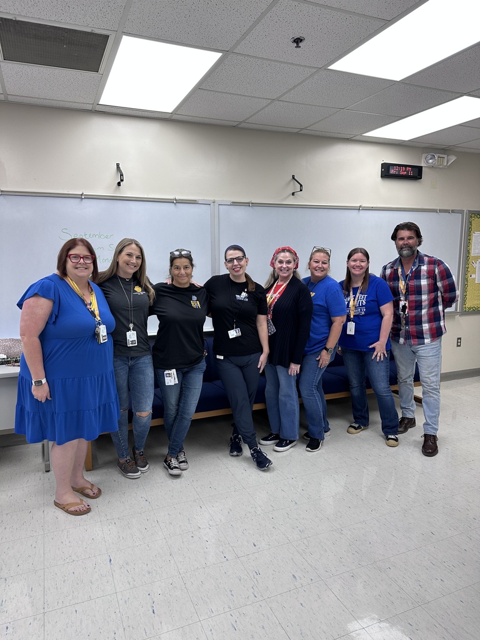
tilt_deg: -8.2
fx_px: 444
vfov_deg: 71.6
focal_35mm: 24
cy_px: 320
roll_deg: -0.6
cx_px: 240
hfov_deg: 56.8
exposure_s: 1/120
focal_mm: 6.86
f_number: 1.78
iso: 100
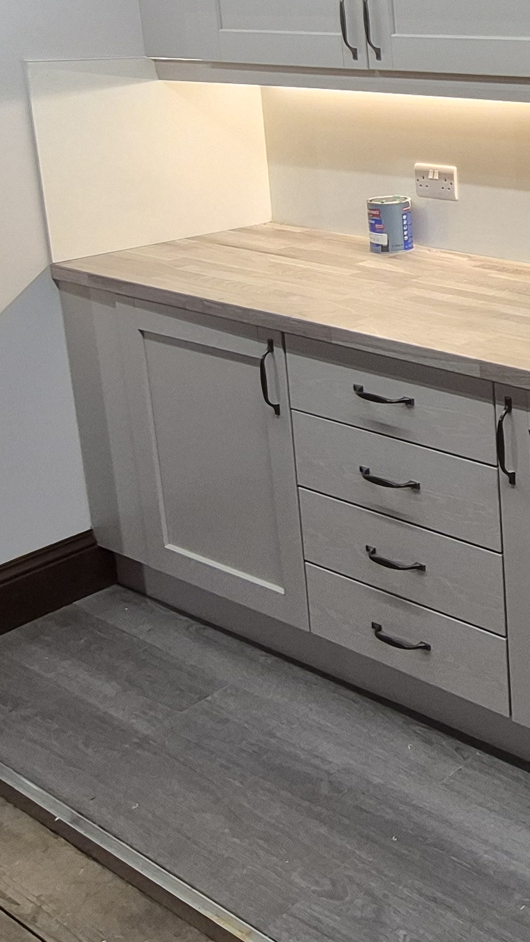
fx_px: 1025
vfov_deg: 47.5
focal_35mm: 41
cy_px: 230
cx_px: 792
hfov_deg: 23.4
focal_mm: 1.74
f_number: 2.2
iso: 64
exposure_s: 1/50
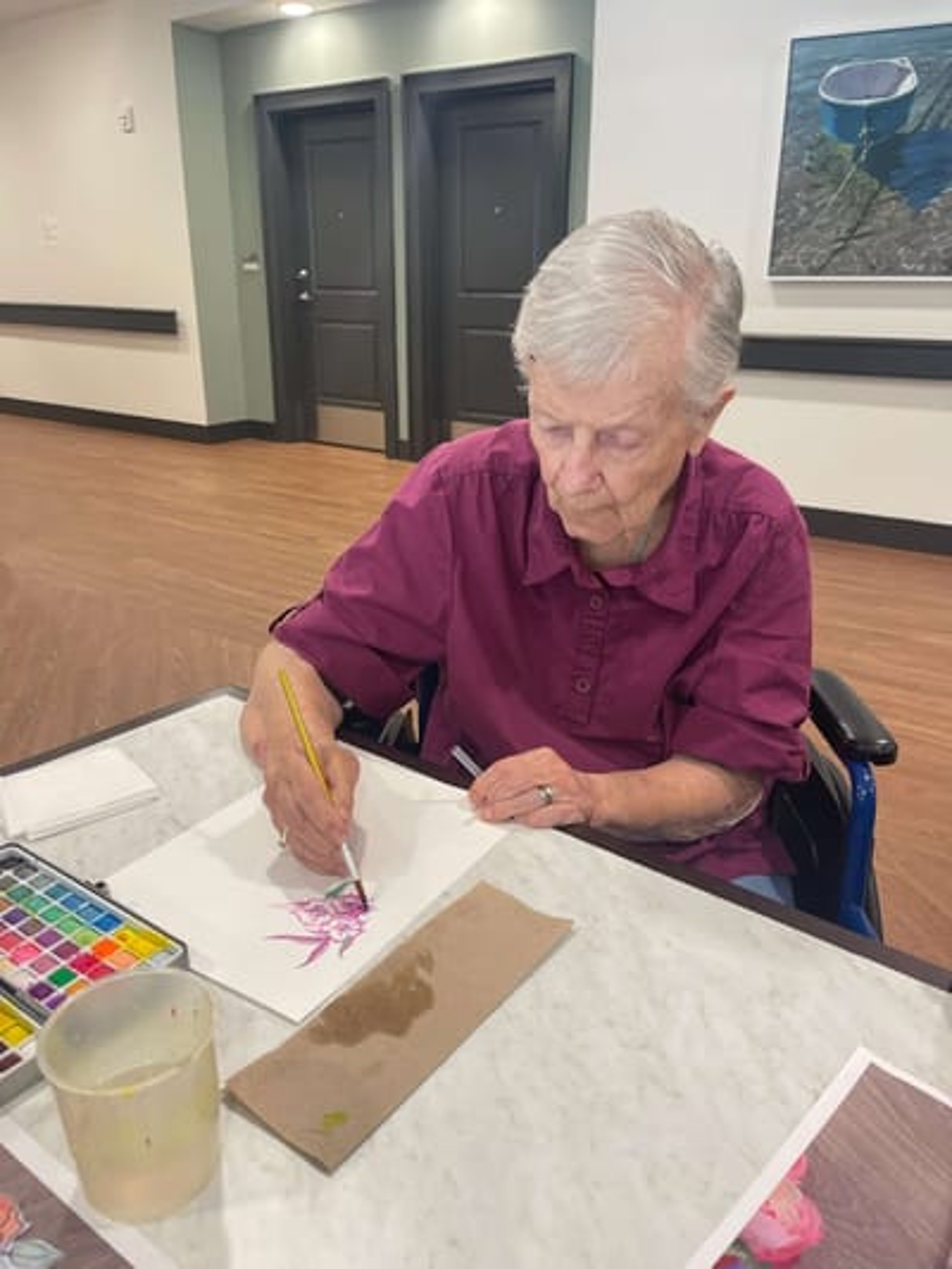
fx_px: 916
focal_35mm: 25
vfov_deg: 69.4
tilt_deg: -20.1
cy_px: 634
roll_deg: -0.8
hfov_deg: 54.9
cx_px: 476
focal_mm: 5.1
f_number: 1.6
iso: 80
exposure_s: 1/60
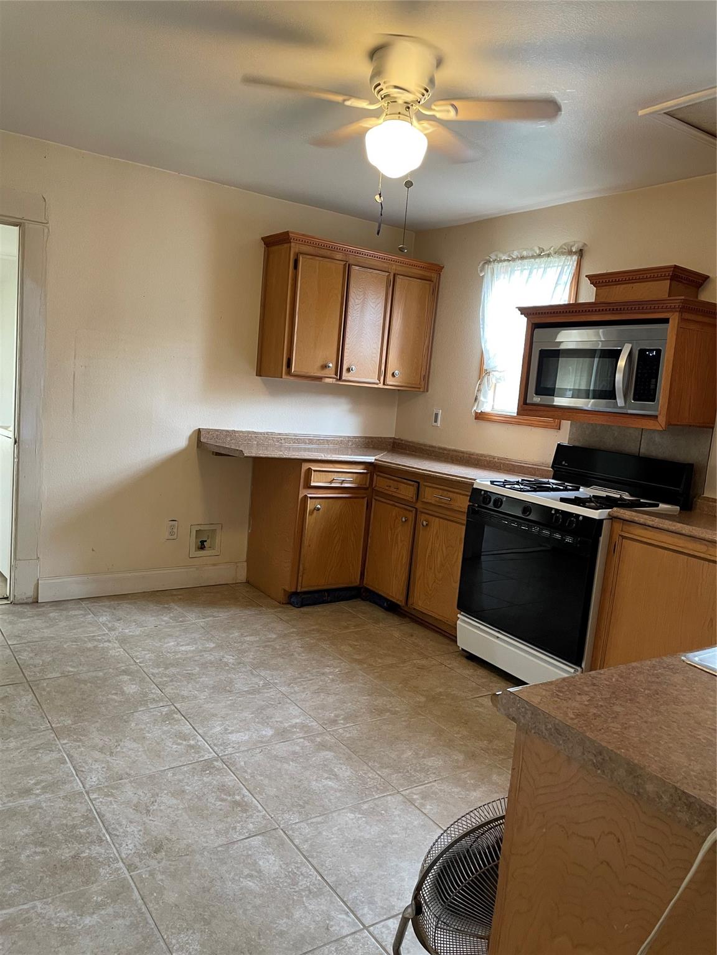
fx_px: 718
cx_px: 358
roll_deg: -5.4
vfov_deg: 67.3
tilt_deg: -9.4
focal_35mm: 26
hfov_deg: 53.1
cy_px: 478
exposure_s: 1/60
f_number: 1.6
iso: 200
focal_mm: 4.2
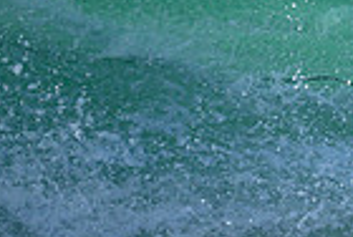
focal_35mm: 3400
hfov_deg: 0.6
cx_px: 718
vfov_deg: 0.4
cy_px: -39
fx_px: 33410
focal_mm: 800
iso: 360
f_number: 6.3
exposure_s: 1/2000
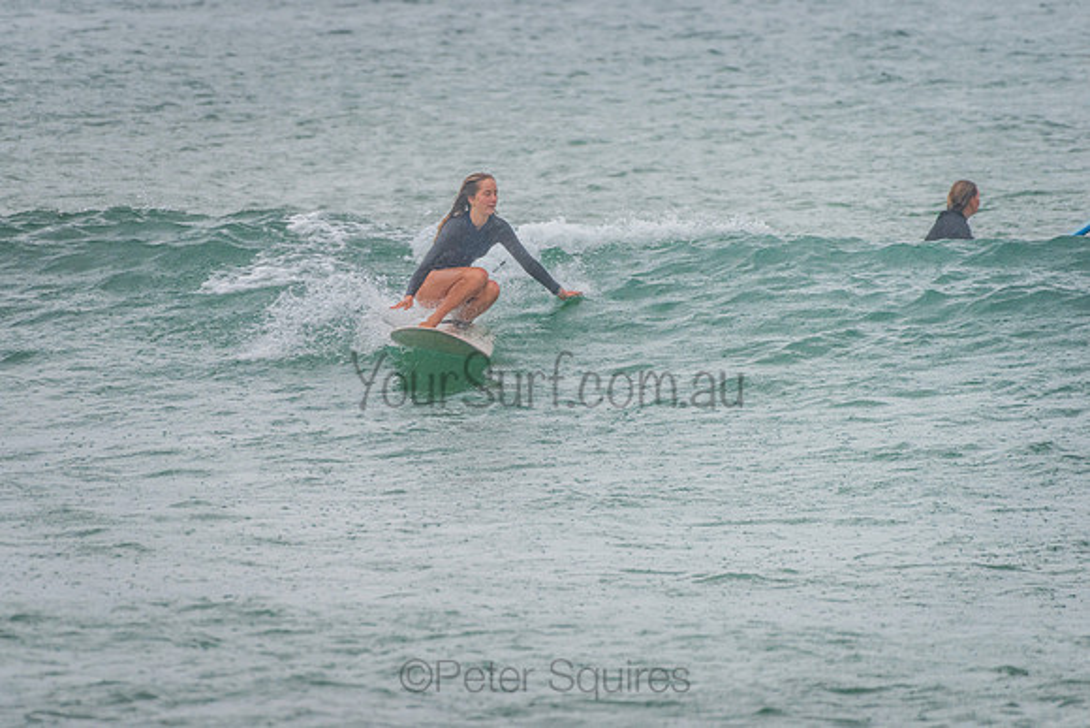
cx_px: 424
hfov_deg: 3.4
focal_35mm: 611
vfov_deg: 2.3
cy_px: 284
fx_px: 18494
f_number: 5.6
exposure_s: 1/320
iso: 360
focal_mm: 500
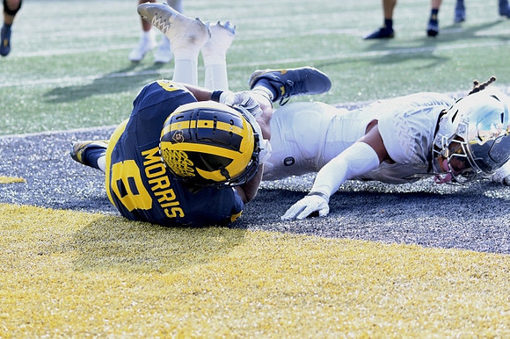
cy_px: 170
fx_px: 2336
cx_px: 255
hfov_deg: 12.5
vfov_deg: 8.3
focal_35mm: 165
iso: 1250
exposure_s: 1/1250
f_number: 4.8
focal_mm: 110
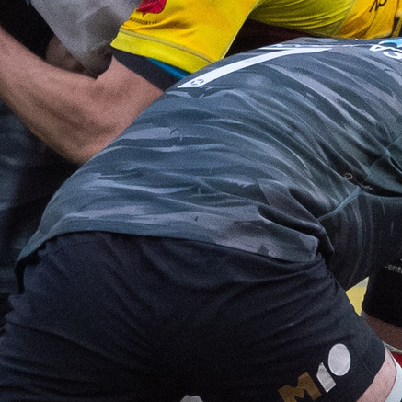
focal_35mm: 1251
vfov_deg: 1.4
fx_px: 16437
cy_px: 151
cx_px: 104
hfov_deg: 1.4
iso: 1600
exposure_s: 1/1000
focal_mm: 150
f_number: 8
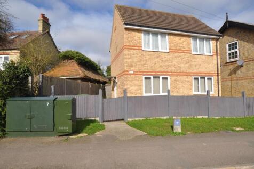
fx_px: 138
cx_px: 127
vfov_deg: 63.2
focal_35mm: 20
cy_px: 84
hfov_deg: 85.4
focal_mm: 13
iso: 200
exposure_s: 1/400
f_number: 10
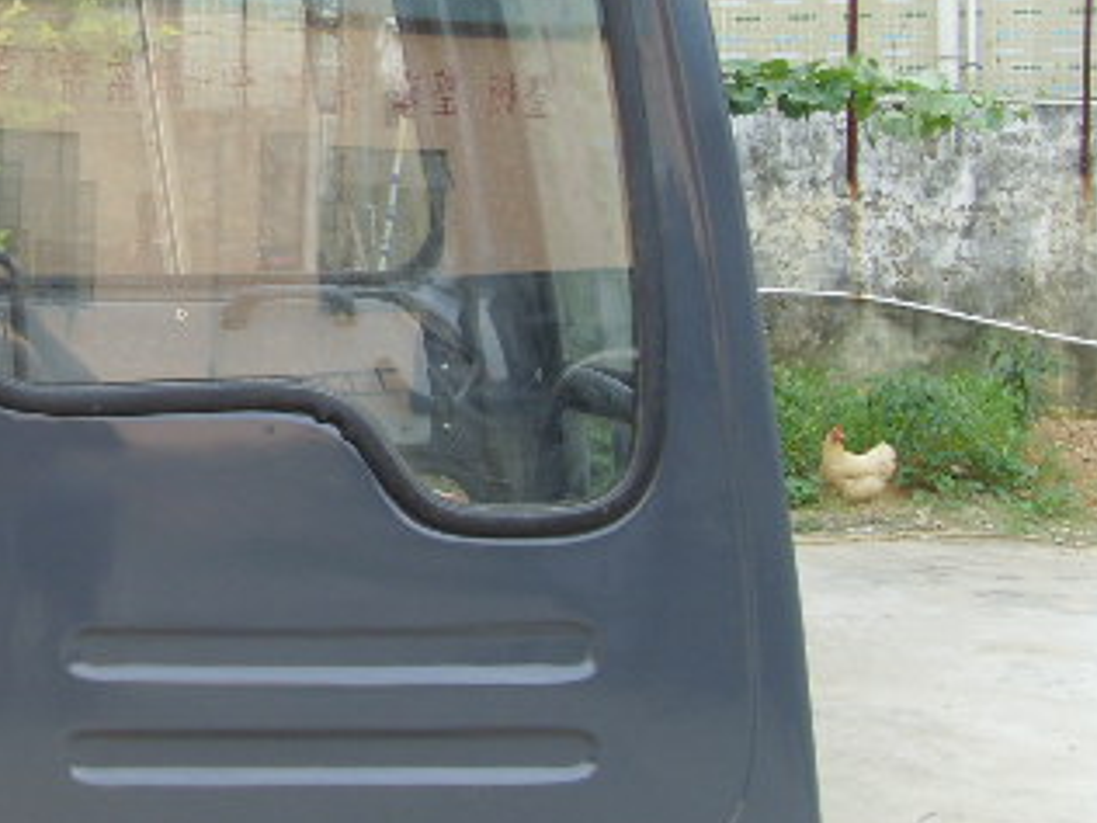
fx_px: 2504
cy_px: 257
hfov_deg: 23.6
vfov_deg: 18.6
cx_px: -3
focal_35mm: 79
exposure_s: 1/125
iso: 80
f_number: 3.5
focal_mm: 6.6
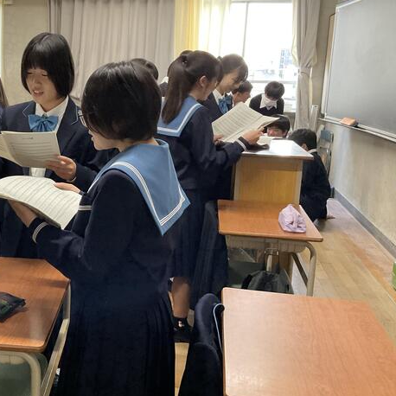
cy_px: 174
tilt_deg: -11.1
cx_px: 91
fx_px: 544
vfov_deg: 40.0
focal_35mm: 42
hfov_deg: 38.8
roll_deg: -0.9
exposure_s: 1/60
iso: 250
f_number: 1.8
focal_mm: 3
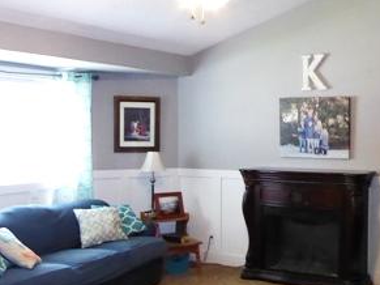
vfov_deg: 26.5
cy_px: 165
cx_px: 249
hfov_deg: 34.7
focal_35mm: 55
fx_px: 604
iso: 800
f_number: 3.3
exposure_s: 1/60
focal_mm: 4.3
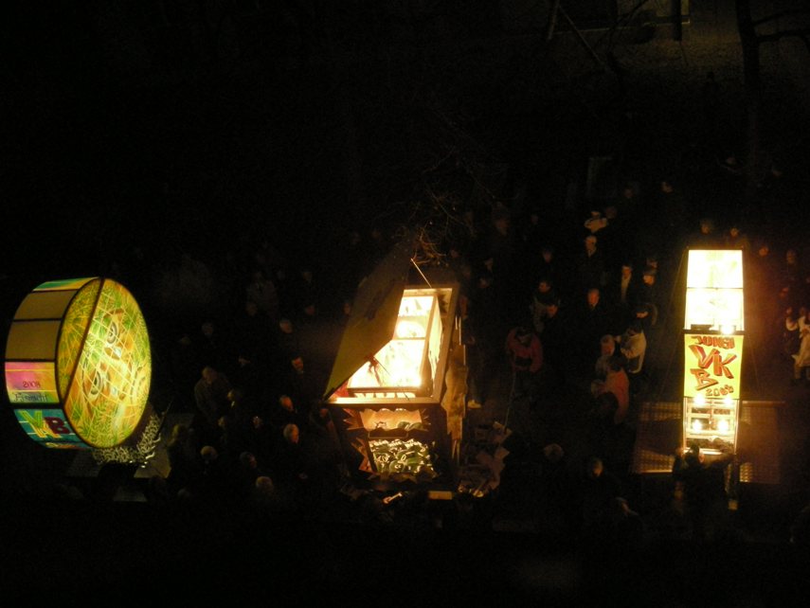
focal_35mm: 35
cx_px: 405
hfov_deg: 52.6
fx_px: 819
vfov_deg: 40.7
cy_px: 304
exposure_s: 1/7.1
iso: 400
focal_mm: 5.7
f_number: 2.8
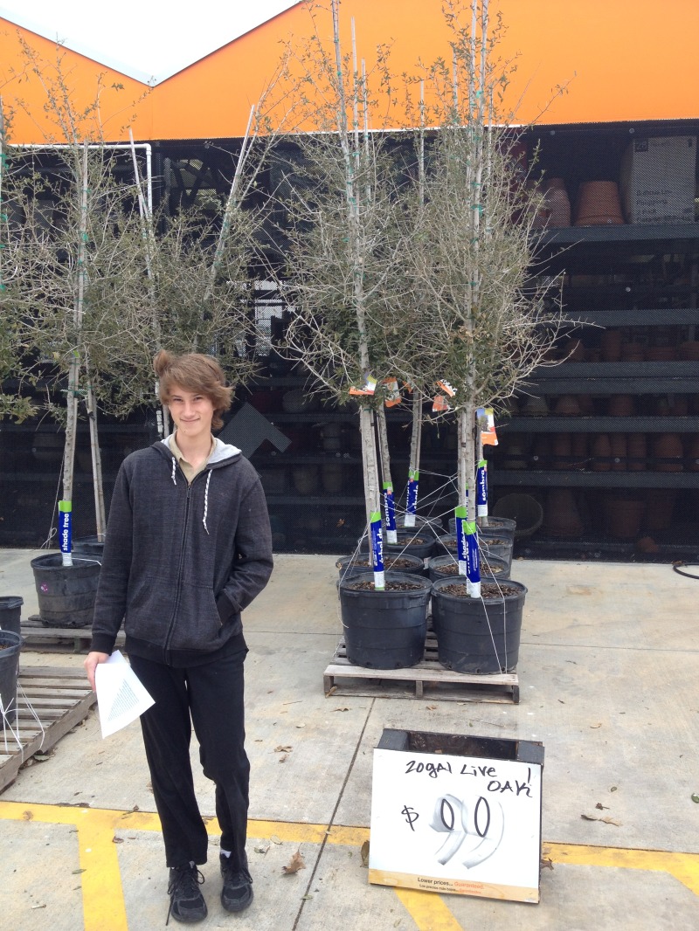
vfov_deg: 52.6
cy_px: 466
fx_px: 942
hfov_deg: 40.7
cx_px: 350
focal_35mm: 35
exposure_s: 1/176
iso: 50
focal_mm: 4.28
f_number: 2.4
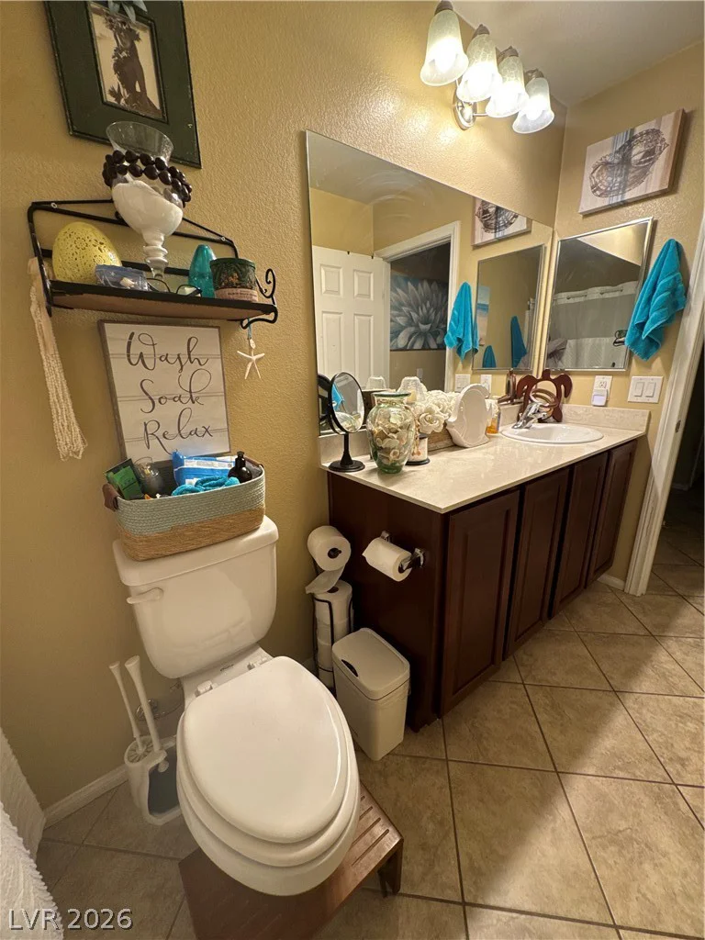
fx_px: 380
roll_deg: +0.8
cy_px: 470
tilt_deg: -16.6
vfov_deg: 102.1
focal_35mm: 14
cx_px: 352
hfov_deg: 85.7
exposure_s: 1/120
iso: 160
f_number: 2.2
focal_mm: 2.22
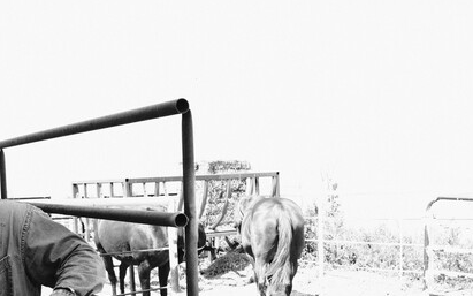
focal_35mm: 52
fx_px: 670
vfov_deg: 24.6
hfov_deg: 38.6
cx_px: 177
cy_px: 226
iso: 320
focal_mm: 23
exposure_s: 1/250
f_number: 6.4
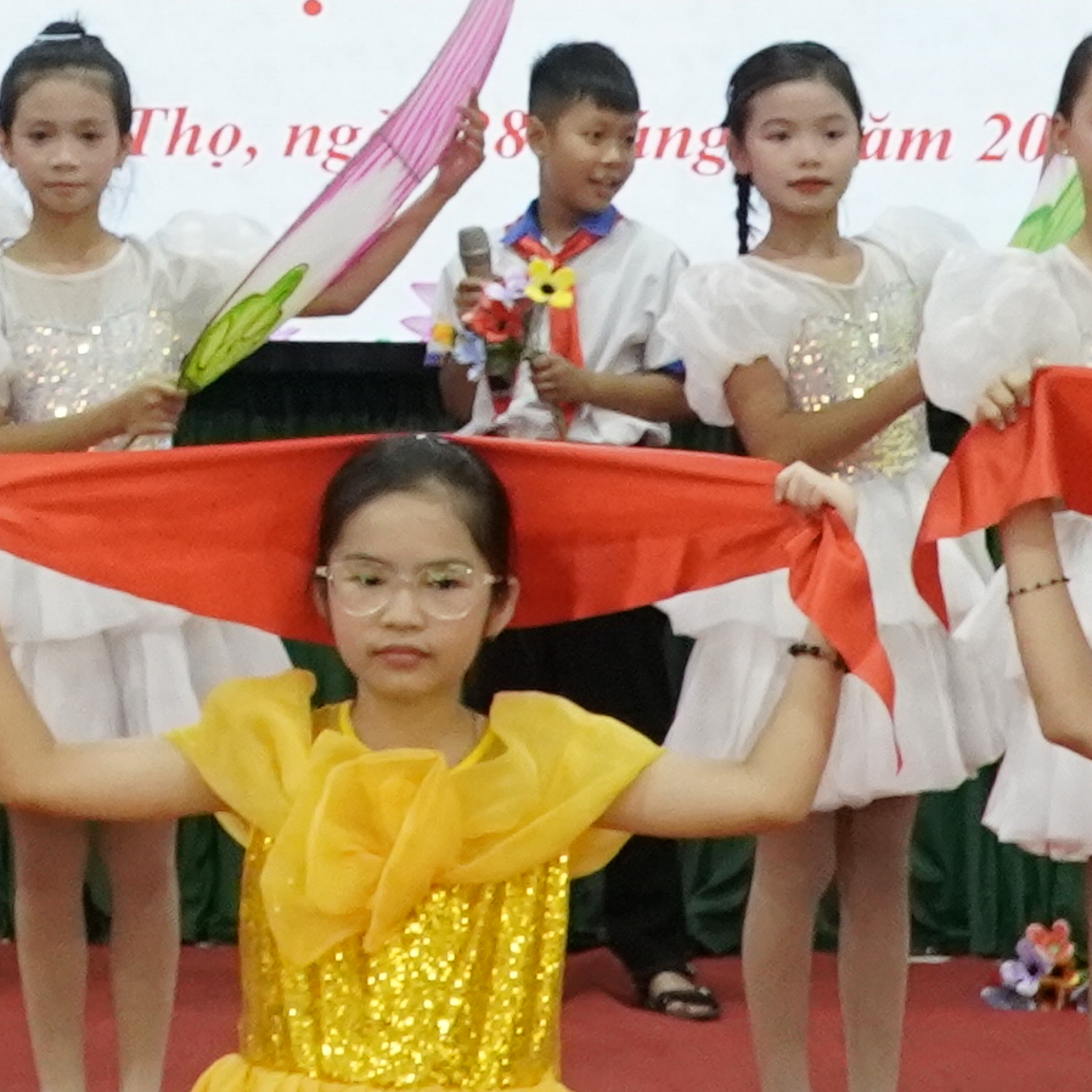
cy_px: -101
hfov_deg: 10.6
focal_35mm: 162
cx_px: -302
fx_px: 5776
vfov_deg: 10.7
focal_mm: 19
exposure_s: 1/125
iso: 2000
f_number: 4
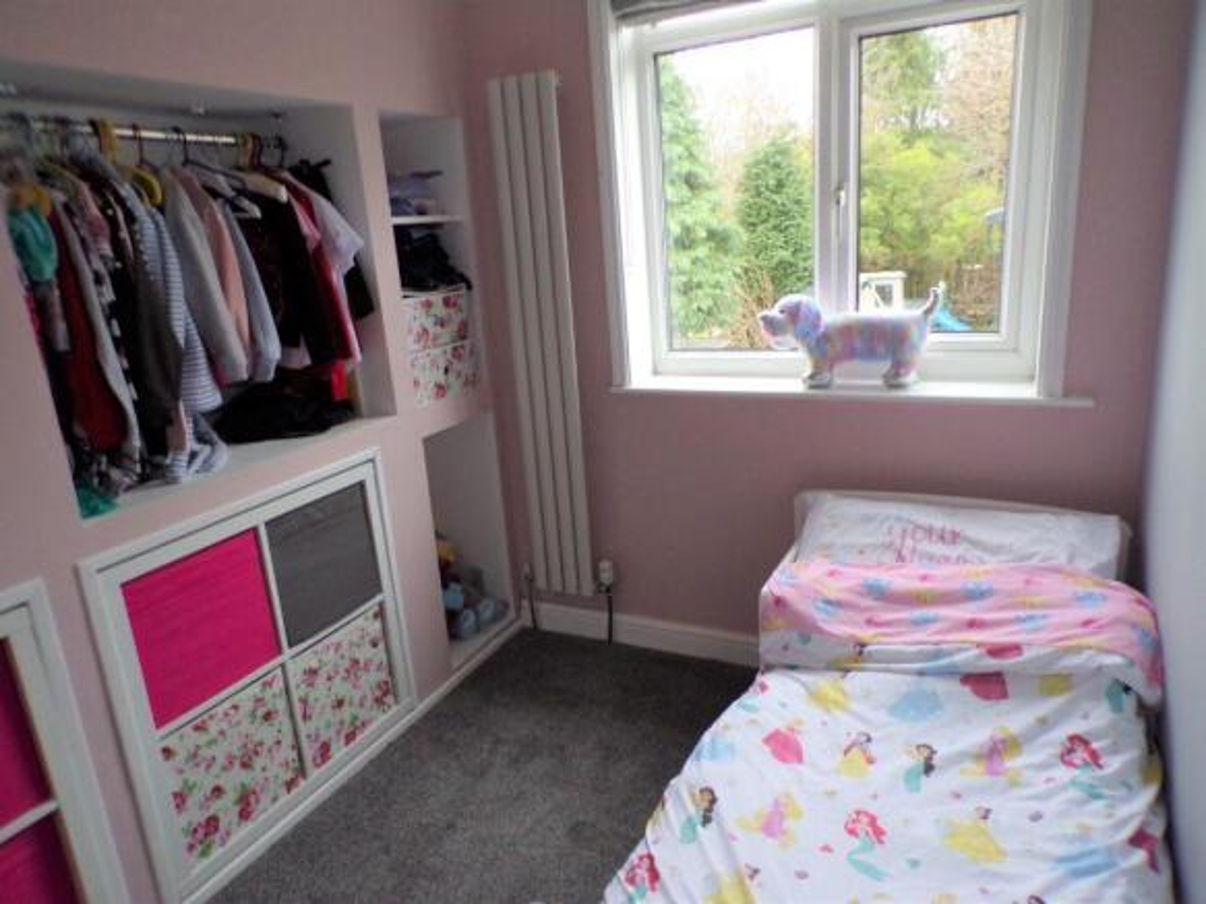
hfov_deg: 71.6
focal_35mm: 24
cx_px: 603
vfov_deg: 56.8
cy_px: 452
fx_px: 836
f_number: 3
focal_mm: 4.3
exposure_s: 1/34
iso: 200
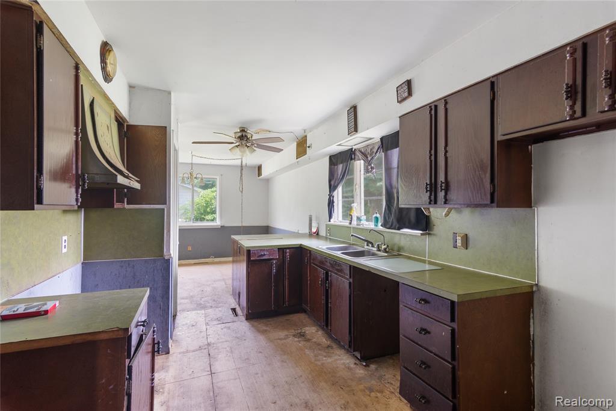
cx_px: 308
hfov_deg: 93.3
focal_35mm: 17
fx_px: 291
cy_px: 206
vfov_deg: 70.5
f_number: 8
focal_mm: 17
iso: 400
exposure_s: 1/15
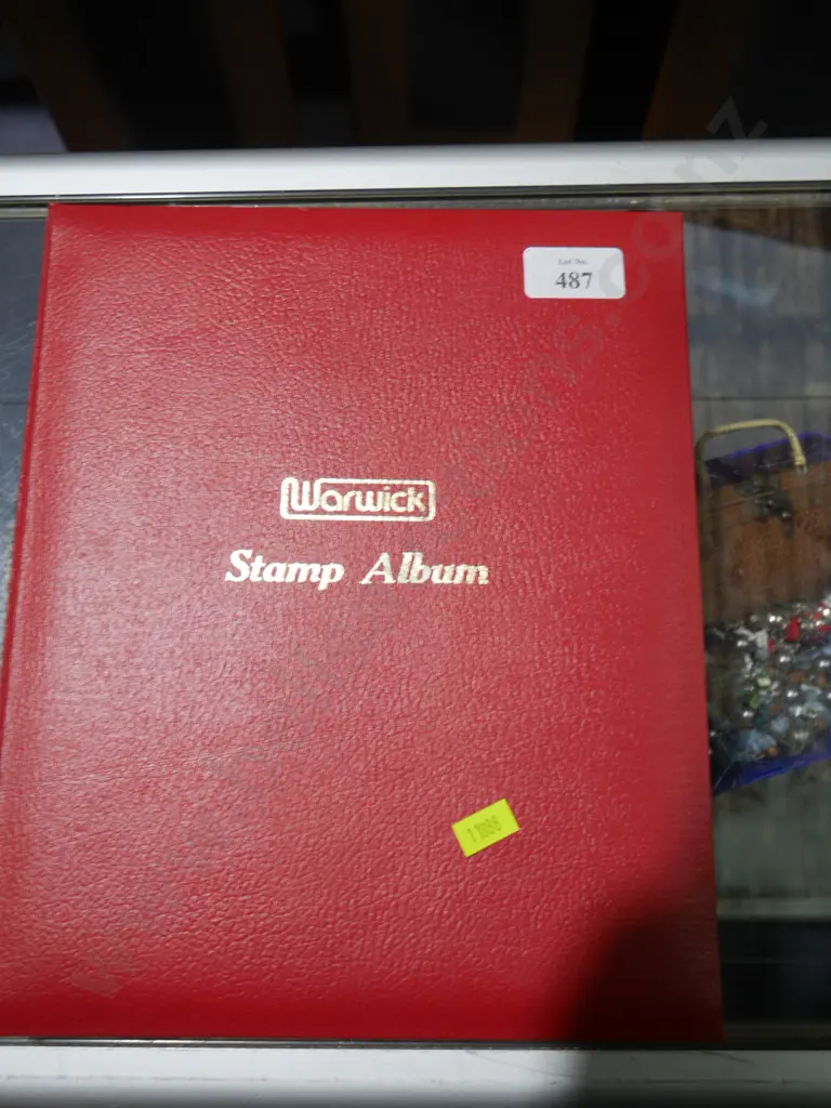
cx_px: 416
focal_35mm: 32
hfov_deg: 44.2
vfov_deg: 56.8
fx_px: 1024
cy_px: 554
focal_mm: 16
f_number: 3.6
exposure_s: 1/80
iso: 200
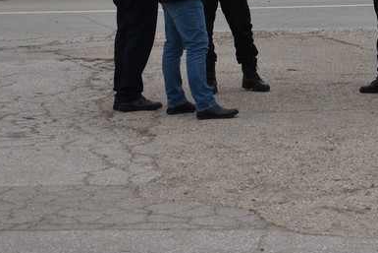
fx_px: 1424
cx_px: 451
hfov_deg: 14.6
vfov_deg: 10.0
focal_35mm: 136
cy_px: -63
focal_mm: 29
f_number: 5.6
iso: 100
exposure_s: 1/125
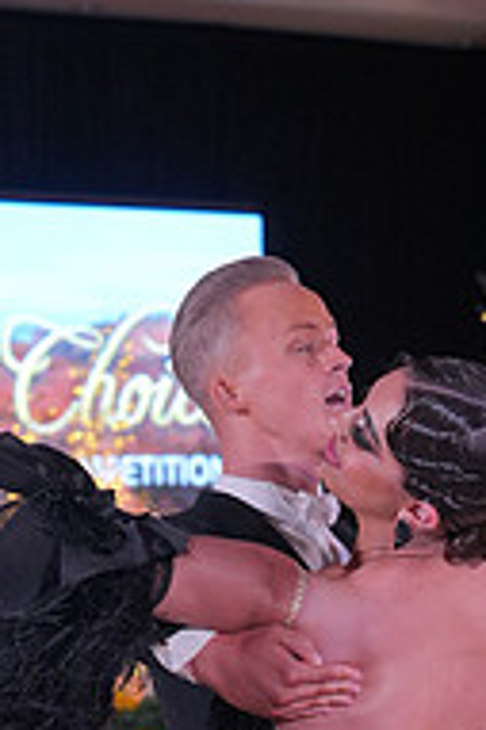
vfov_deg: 11.8
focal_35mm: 170
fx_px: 3448
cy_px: 913
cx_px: 461
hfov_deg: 8.0
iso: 1600
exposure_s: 1/400
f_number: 4
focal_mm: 56
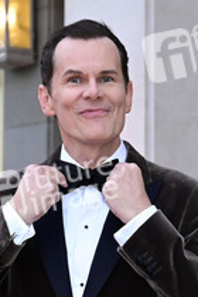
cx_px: 86
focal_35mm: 120
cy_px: 262
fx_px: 990
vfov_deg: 16.9
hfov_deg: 11.4
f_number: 5.6
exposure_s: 1/200
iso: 3200
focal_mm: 63
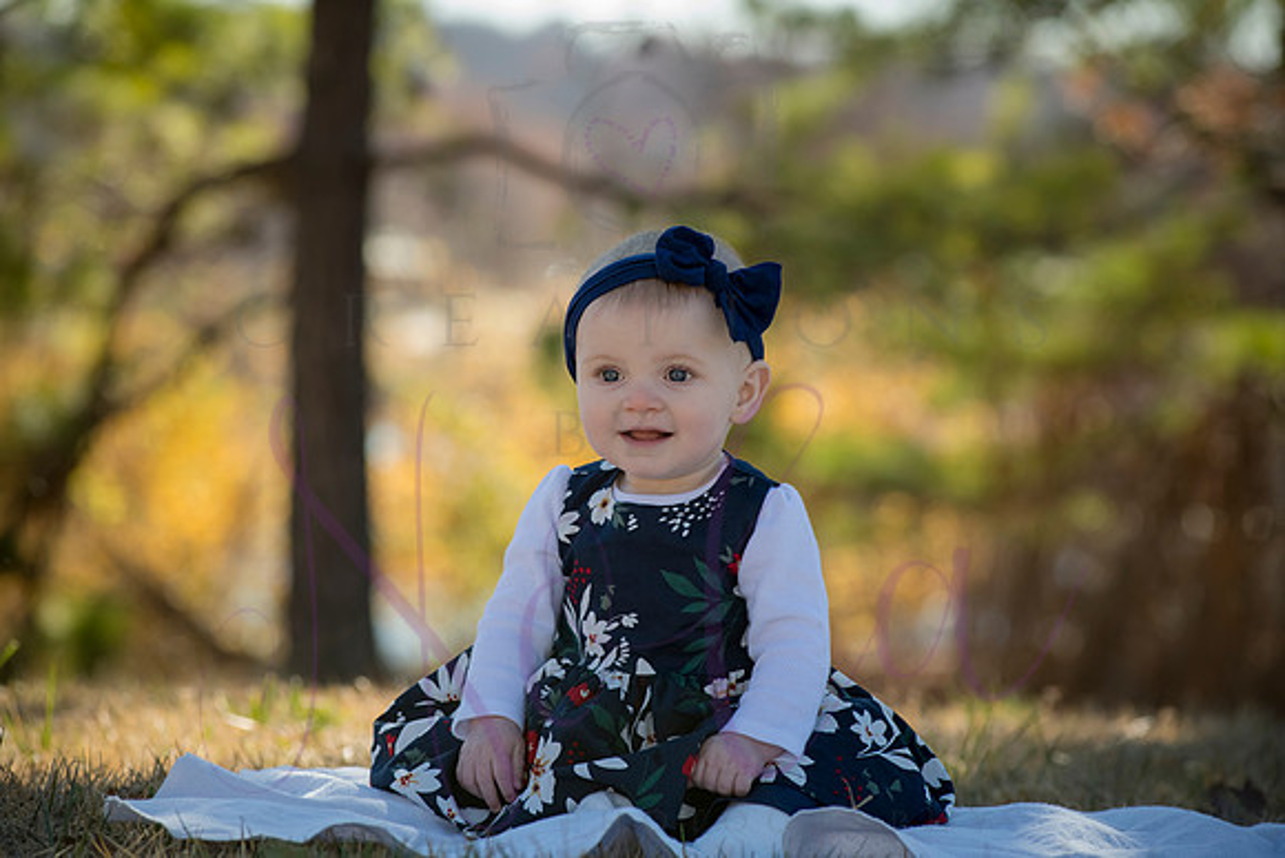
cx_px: 642
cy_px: 429
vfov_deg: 9.5
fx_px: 5177
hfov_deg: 14.2
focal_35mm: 145
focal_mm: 145
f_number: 5.6
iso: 400
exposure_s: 1/640
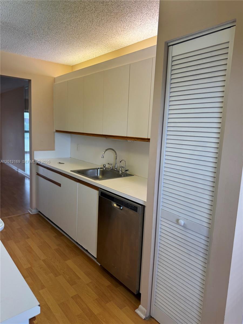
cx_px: 122
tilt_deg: -8.0
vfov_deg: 71.6
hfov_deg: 56.8
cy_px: 162
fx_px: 225
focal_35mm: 24
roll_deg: -1.5
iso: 125
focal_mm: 6.76
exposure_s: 1/120
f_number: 1.78
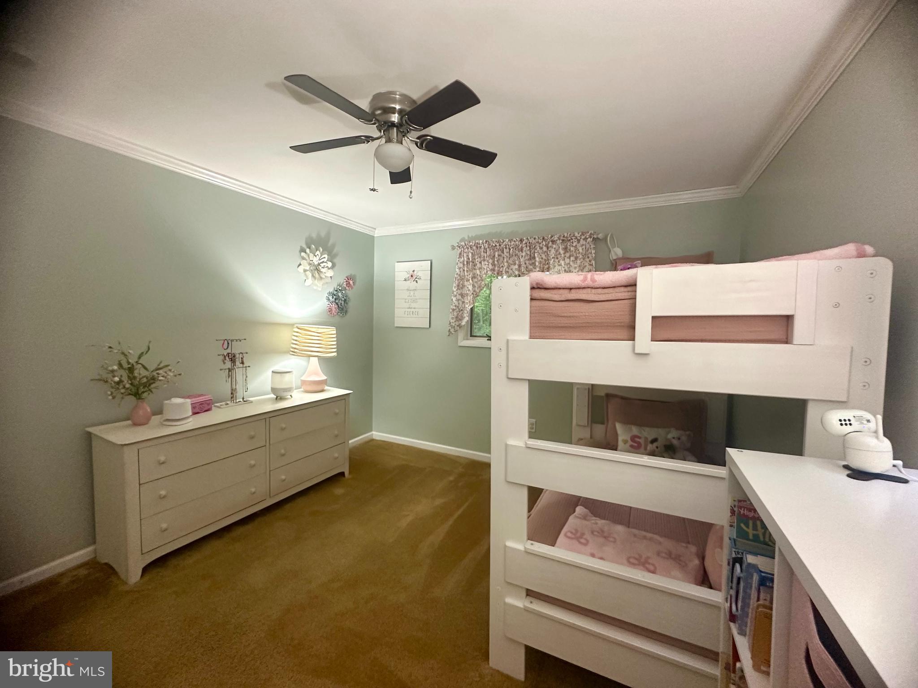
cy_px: 344
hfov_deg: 102.1
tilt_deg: -3.4
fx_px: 371
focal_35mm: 14
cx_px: 459
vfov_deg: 85.7
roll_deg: -1.6
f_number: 2.2
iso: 320
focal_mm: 2.22
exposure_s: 1/60
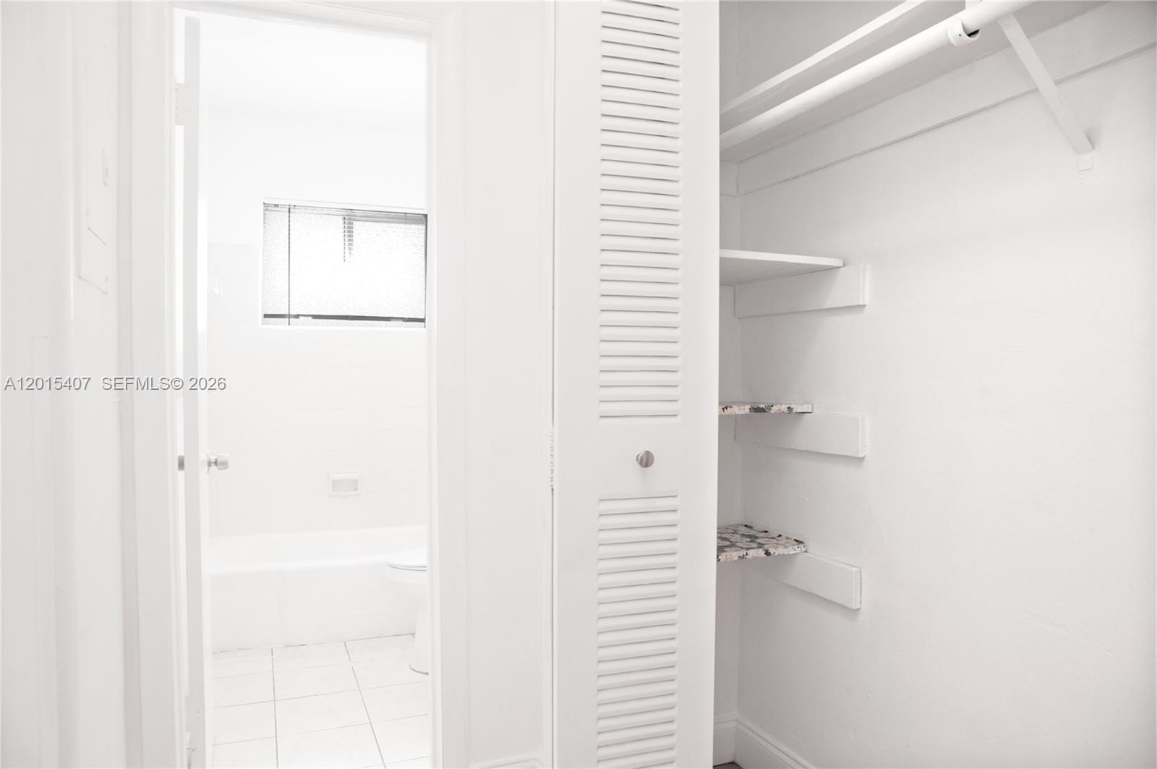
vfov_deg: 53.0
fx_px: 770
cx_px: 578
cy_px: 384
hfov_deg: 73.8
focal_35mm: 24
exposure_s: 1/100
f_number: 6.3
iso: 1000
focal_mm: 24
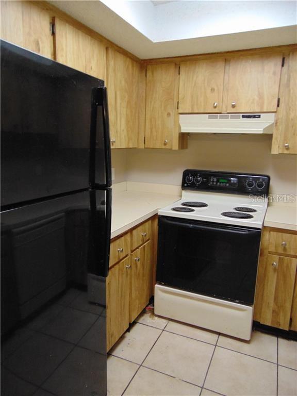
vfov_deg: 69.4
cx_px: 148
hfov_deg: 54.9
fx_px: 286
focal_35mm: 25
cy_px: 198
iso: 320
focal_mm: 4.5
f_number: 3
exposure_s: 1/30
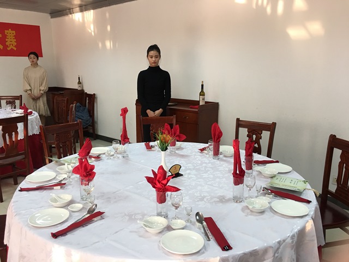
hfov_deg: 61.7
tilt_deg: -12.2
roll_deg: -0.1
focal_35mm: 29
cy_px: 131
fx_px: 292
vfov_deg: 48.2
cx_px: 174
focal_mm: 4.15
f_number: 2.2
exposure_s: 1/33
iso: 50
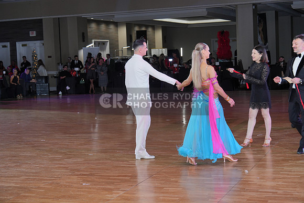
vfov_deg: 19.5
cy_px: 102
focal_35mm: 70
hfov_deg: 28.8
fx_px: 591
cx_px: 152
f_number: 5.6
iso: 640
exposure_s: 1/200
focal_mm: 70
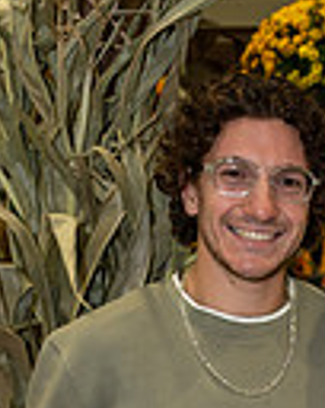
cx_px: 419
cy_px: 571
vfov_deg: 12.8
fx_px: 1748
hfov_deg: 10.4
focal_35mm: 145
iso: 1250
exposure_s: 1/60
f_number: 5.3
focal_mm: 44
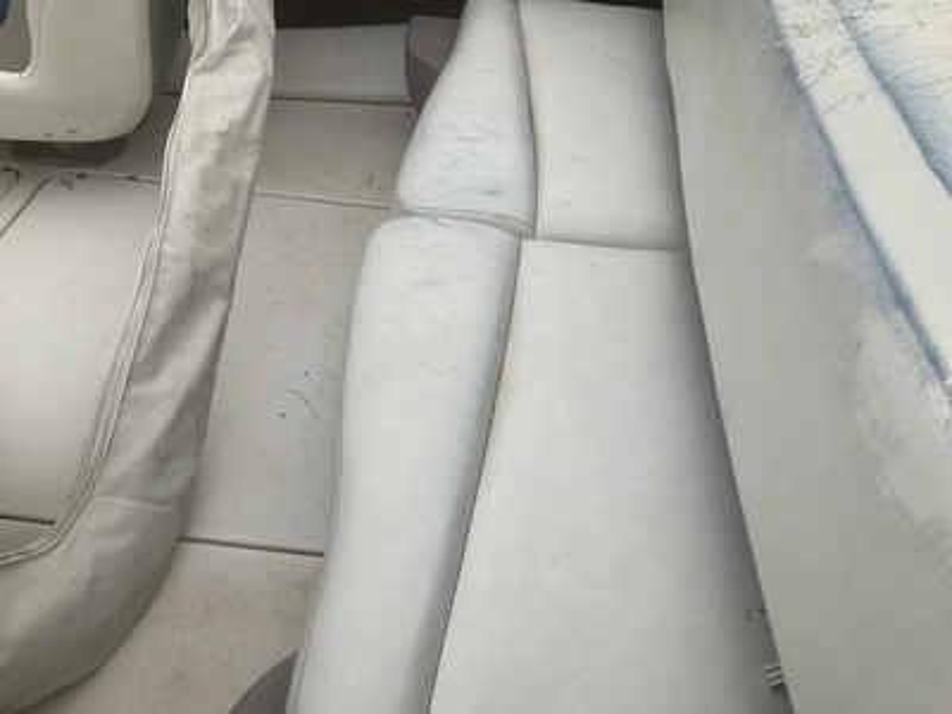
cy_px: 357
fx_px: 798
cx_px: 476
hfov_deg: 61.7
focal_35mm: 29
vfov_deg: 48.2
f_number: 1.8
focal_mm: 3
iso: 25
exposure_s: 1/2959
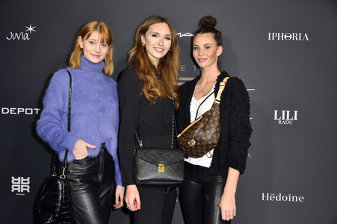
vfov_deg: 37.8
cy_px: 112
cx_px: 168
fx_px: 327
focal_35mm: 35
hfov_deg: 54.5
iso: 1000
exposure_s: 1/80
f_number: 5.6
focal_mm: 35
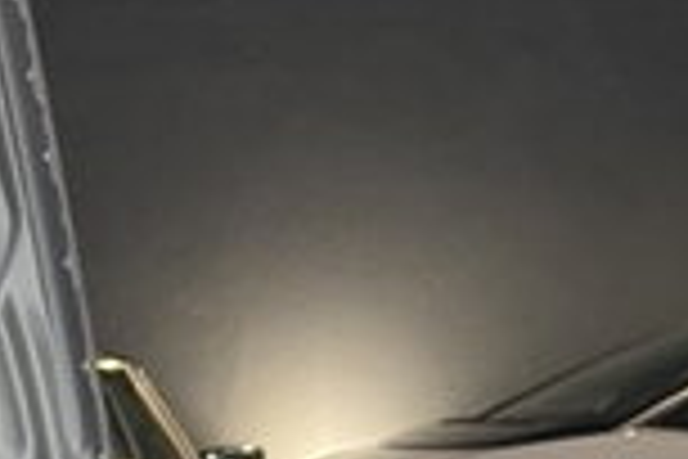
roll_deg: +1.0
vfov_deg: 5.4
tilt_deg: -2.8
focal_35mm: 250
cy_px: 747
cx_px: -594
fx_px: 4777
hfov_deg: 7.9
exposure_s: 1/50
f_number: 1.78
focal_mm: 6.76
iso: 80
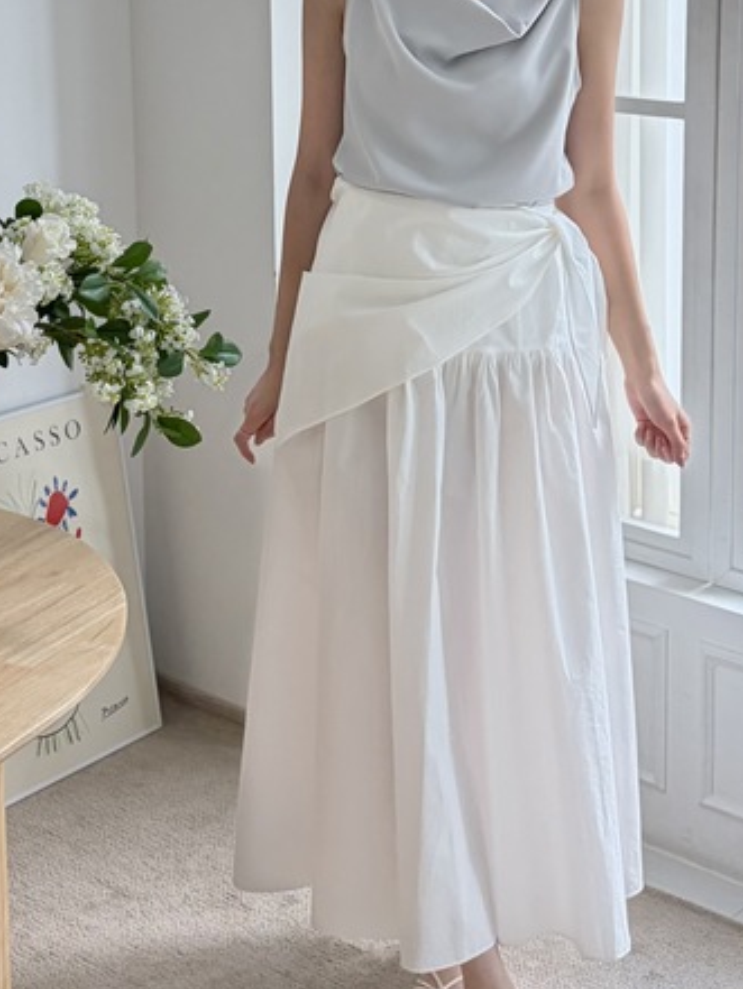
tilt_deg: -10.2
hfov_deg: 24.8
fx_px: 1688
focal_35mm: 59
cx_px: 308
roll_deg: +0.7
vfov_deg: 31.7
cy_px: 179
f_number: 1.6
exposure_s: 1/225
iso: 100
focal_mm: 5.96
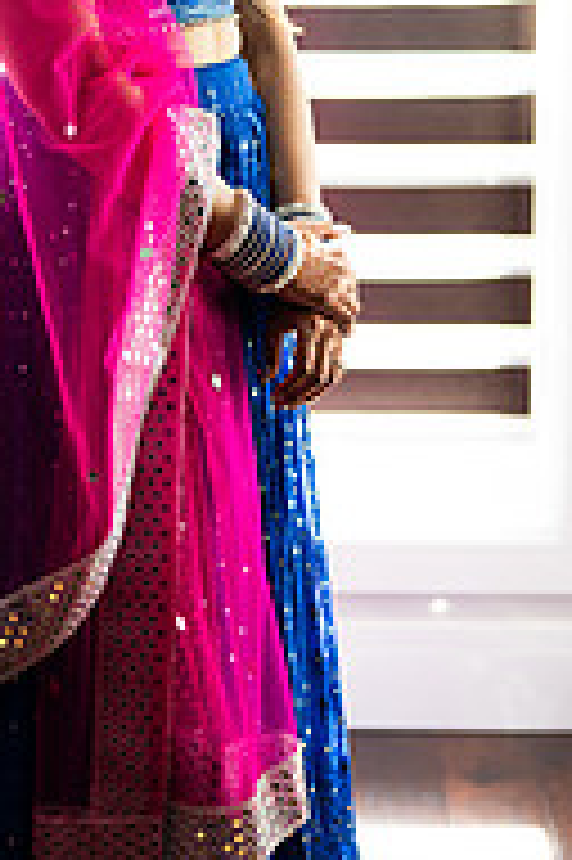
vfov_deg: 17.3
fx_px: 2817
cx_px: 95
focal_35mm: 118
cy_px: 221
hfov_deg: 11.5
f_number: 1.4
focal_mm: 50
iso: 320
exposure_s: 1/160
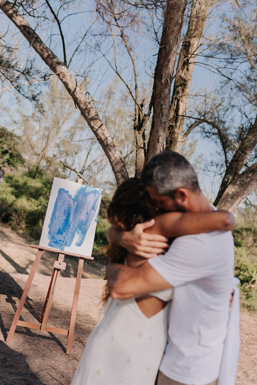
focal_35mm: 35
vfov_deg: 54.4
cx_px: 128
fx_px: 375
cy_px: 192
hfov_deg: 37.9
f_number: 2.2
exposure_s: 1/1250
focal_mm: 35
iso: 64
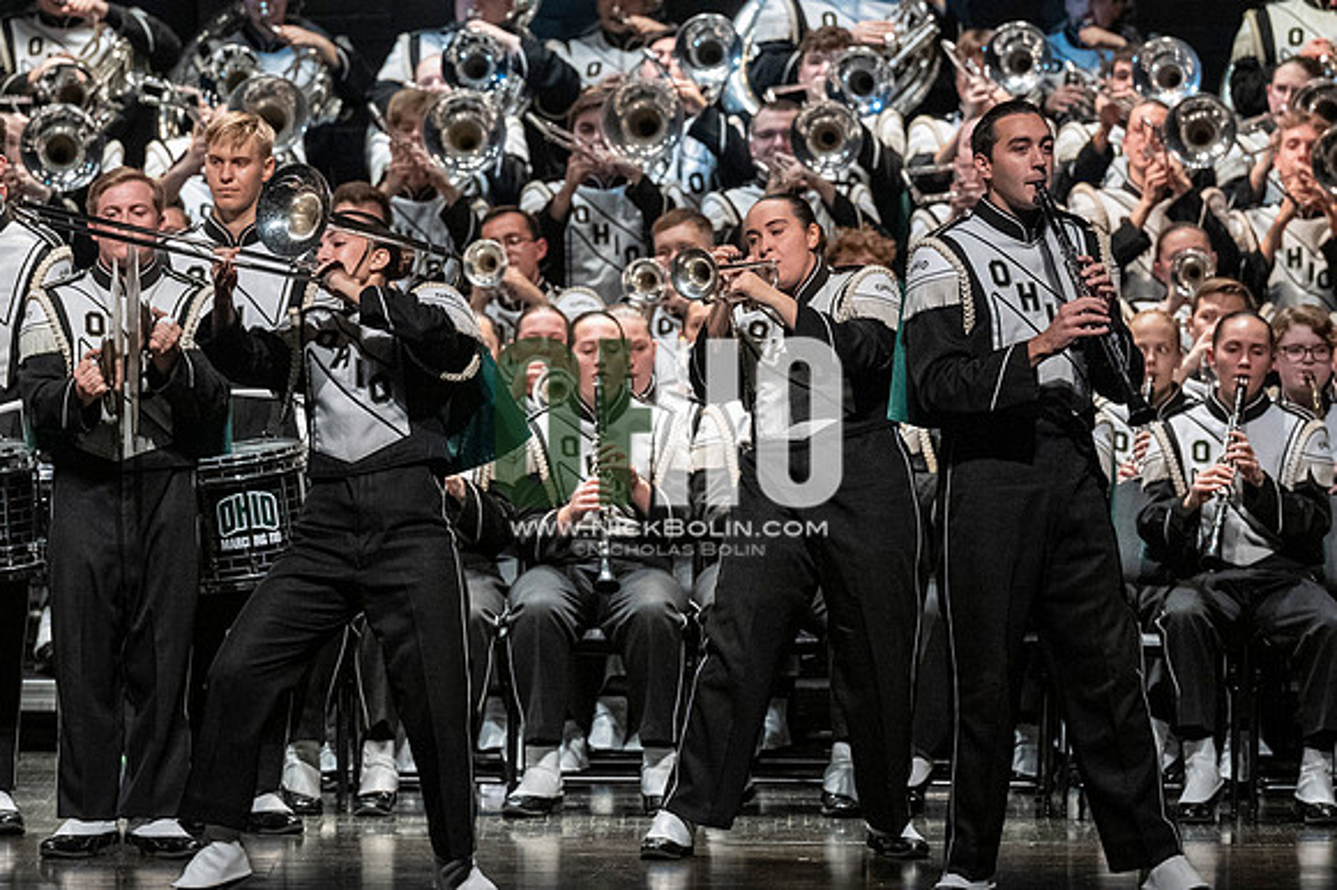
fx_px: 11135
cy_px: 445
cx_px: 668
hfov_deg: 6.9
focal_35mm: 300
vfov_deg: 4.6
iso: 4000
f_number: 4
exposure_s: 1/500
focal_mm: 200
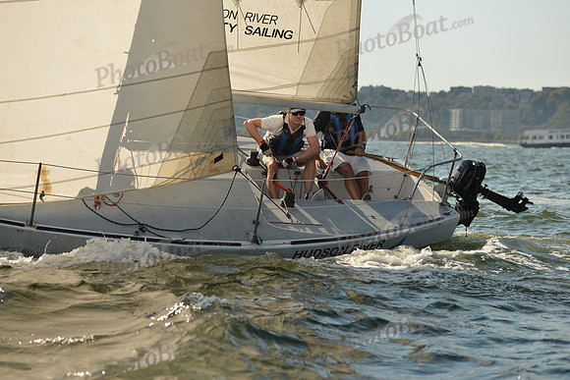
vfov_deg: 16.1
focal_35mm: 85
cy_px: 190
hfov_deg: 23.9
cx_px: 285
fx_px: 1346
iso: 320
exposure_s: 1/1600
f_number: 4
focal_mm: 85
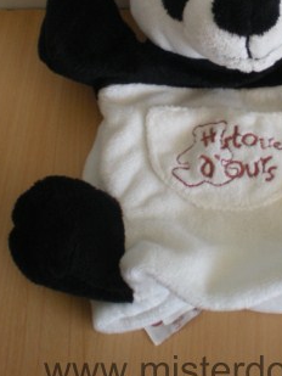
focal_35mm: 64
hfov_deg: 22.6
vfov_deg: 29.6
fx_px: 695
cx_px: 225
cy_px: 78
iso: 180
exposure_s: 1/125
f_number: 3.1
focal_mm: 6.3
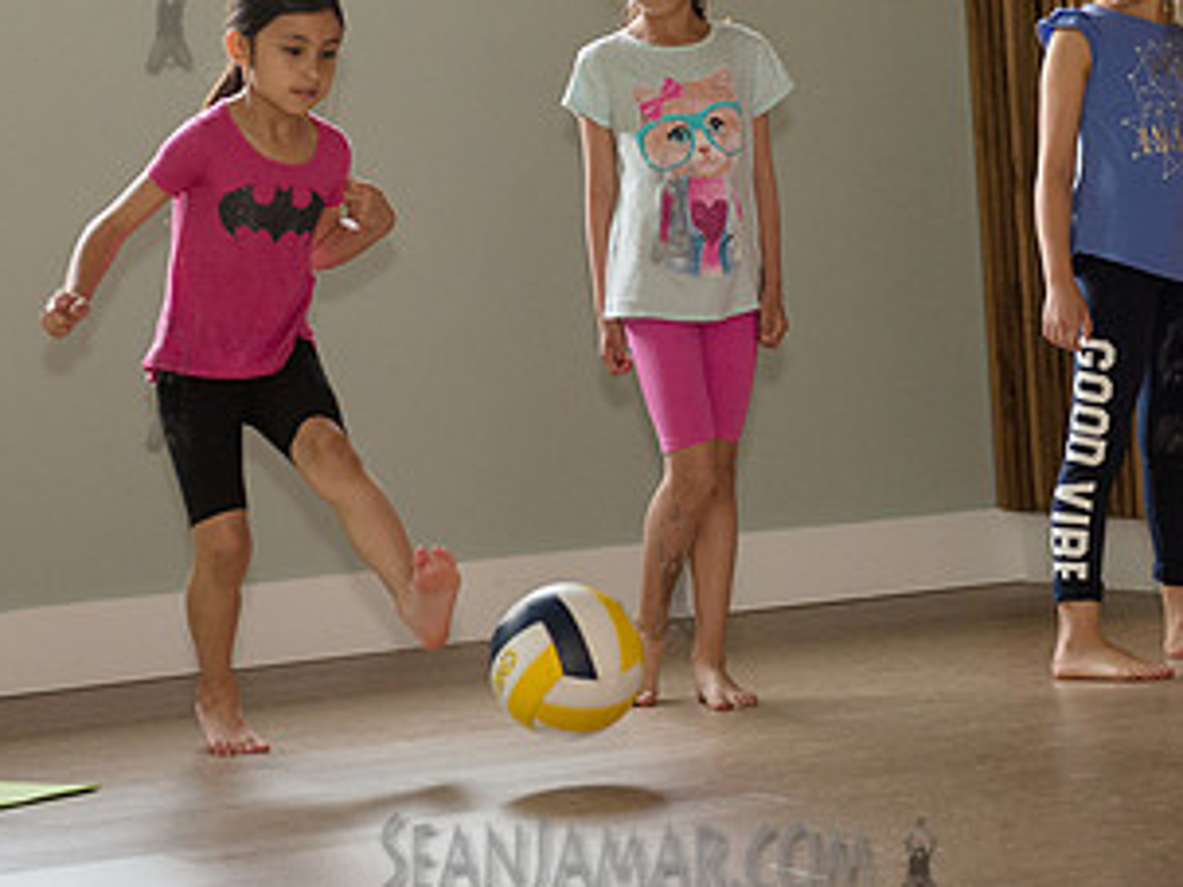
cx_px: 672
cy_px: 193
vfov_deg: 11.4
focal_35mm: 129
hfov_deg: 15.3
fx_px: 4407
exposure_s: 1/640
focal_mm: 70
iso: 1600
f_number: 4
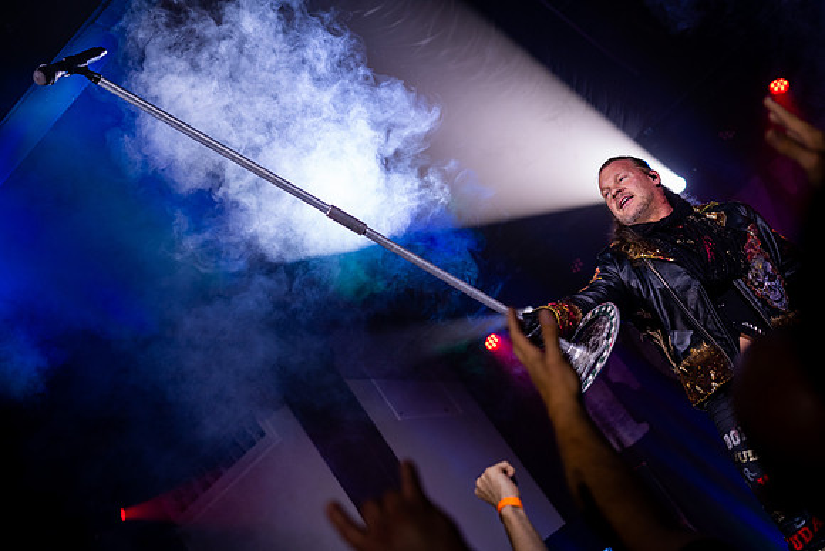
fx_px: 1146
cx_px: 412
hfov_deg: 39.6
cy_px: 276
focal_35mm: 50
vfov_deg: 27.0
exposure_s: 1/400
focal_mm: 50
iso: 1000
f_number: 2.8
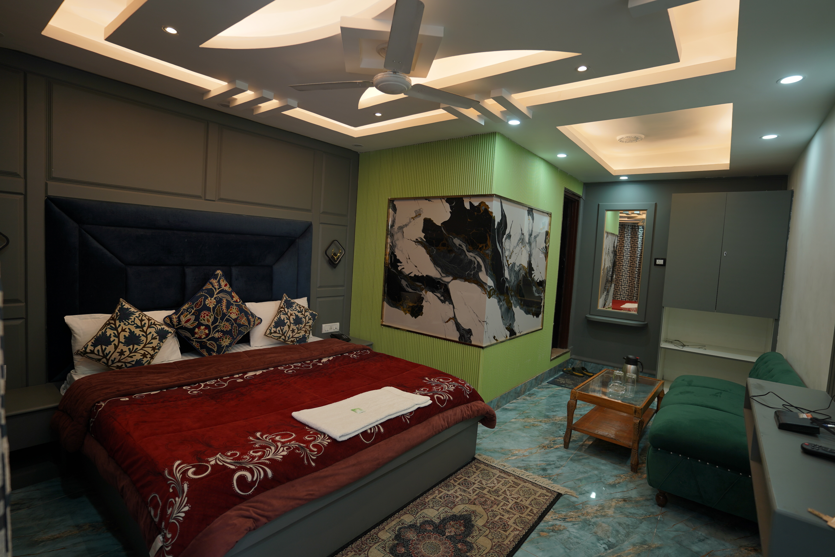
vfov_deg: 70.4
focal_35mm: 17
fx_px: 394
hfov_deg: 93.3
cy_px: 278
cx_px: 418
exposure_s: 1/60
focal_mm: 17
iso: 100
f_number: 2.8
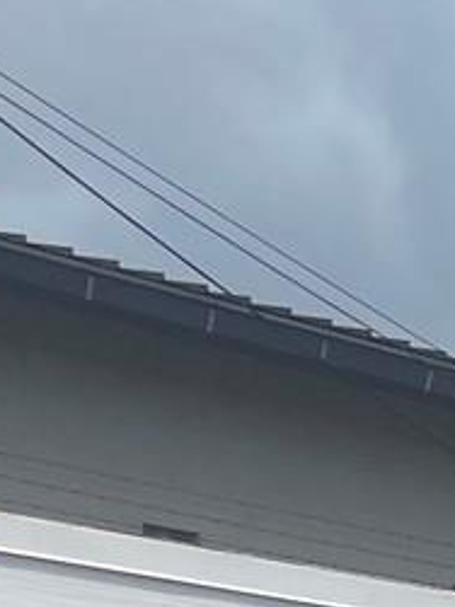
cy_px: 1054
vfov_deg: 11.2
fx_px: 2912
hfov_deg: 7.5
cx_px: 1517
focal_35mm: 166
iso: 32
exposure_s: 1/6494
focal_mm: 4.2
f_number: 1.6
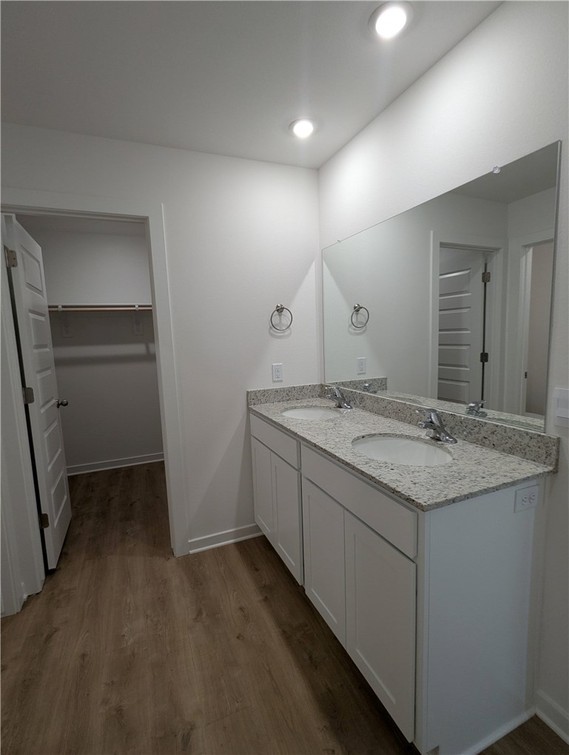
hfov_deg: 78.3
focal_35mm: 16
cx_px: 284
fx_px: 350
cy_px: 378
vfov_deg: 94.4
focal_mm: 2.35
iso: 55
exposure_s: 1/40
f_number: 2.2
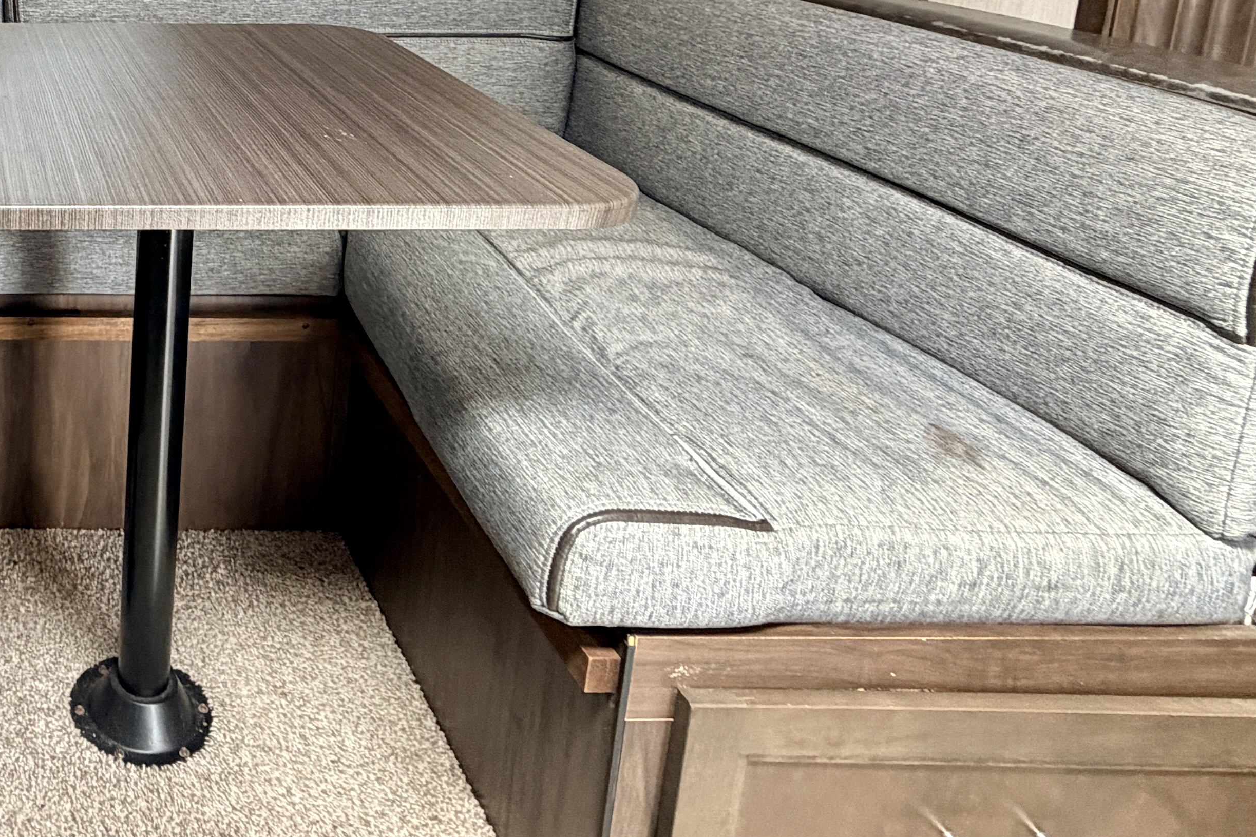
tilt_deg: -11.6
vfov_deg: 35.7
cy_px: 30
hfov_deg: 46.0
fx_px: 1186
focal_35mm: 34
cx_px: -23
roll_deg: -3.3
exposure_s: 1/99
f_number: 2.2
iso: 320
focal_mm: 2.22
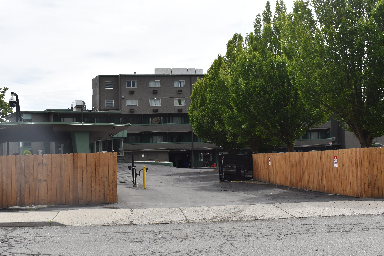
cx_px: 192
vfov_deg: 31.9
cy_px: 128
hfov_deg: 46.4
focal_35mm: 42
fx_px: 448
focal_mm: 28
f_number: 9
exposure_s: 1/200
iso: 100
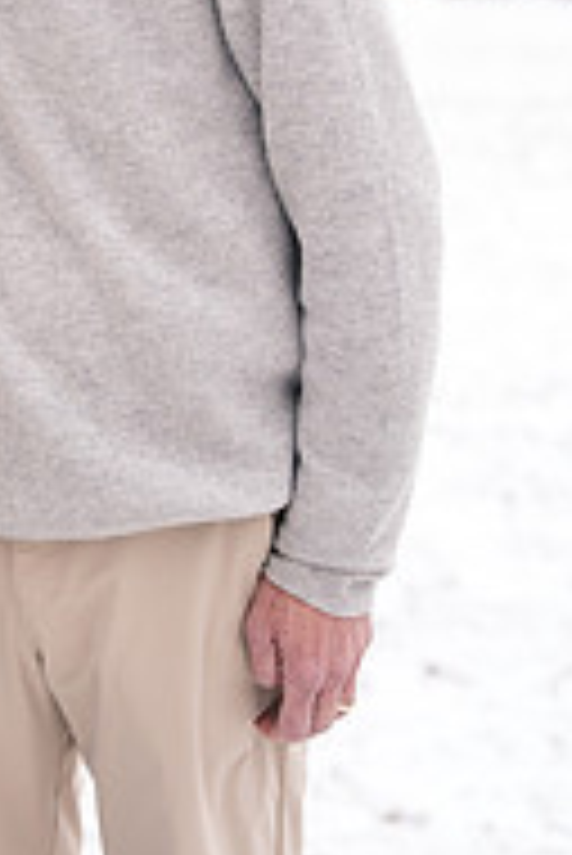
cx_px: -63
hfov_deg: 9.3
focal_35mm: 147
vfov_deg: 13.8
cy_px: 86
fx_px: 3497
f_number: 3.2
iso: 400
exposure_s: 1/250
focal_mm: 62
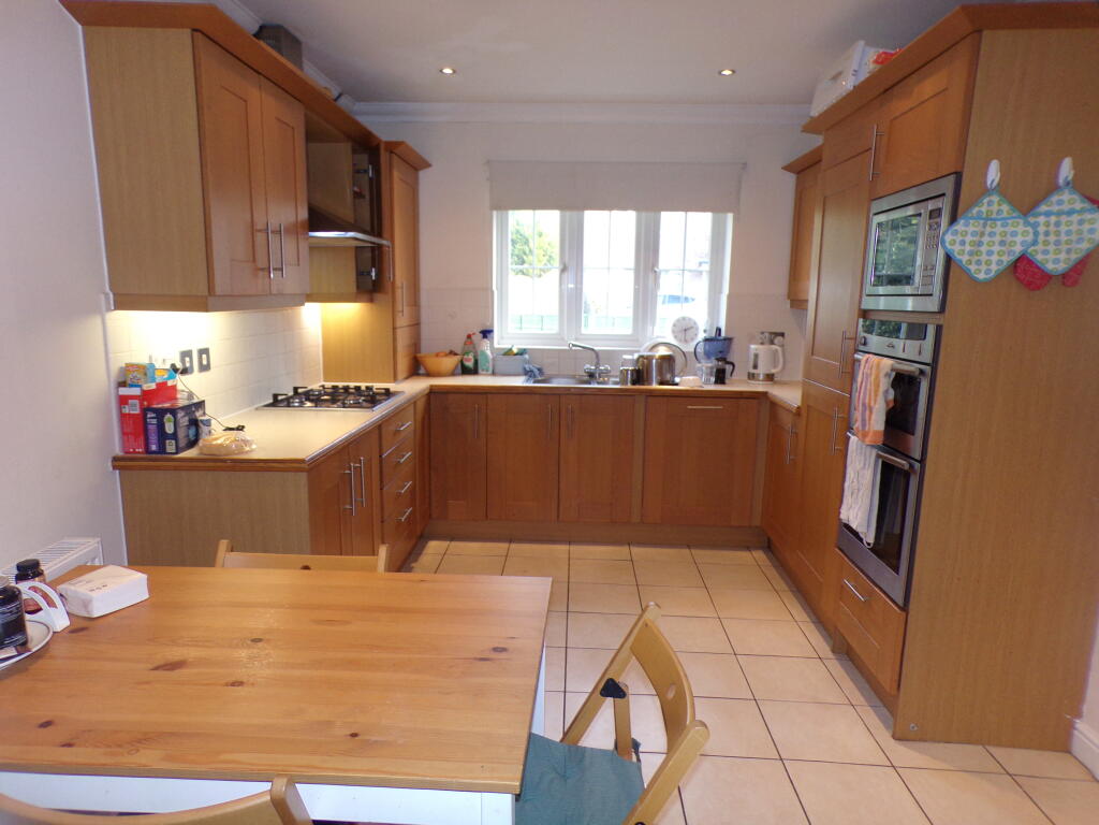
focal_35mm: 24
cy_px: 412
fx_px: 762
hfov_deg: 71.6
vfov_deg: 56.8
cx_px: 550
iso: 155
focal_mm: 4.3
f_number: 3
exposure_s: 1/34
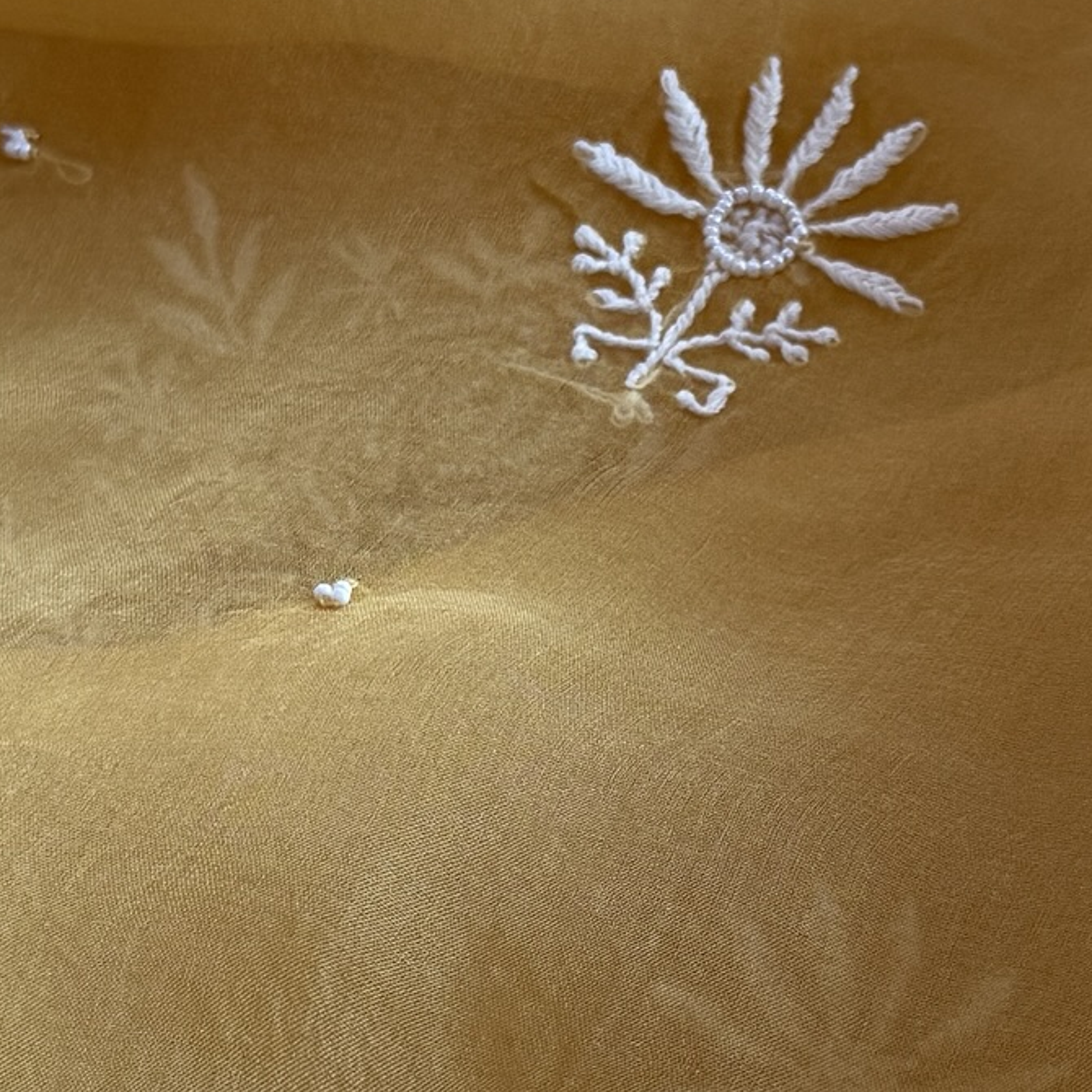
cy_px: 595
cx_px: 608
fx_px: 3391
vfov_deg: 18.3
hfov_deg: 18.3
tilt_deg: -58.1
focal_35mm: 95
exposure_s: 1/61
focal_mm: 6.76
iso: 200
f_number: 1.78
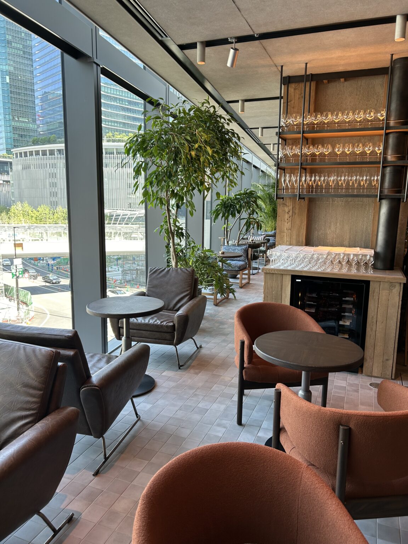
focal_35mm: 26
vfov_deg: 67.3
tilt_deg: -9.5
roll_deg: -1.3
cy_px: 272
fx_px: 409
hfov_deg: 53.1
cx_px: 204
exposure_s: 1/120
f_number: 1.5
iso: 40
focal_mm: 5.7
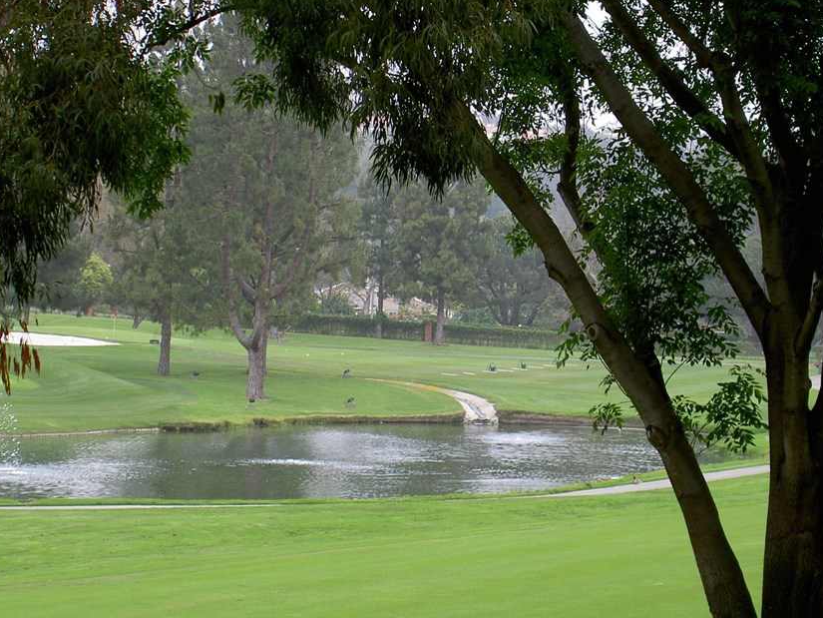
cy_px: 362
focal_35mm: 144
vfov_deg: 10.3
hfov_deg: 13.7
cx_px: 325
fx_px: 3424
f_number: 4.9
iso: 100
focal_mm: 24
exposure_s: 1/160
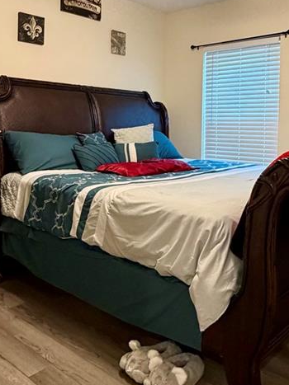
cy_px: 140
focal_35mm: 36
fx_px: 401
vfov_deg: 50.7
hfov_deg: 39.6
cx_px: 149
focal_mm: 2.22
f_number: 2.2
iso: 400
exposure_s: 1/60
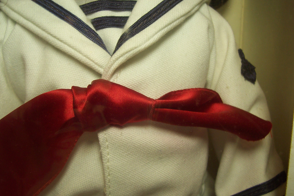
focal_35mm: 39
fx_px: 318
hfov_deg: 49.6
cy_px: 93
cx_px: 149
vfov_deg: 34.2
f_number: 2.8
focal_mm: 5.6
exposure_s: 1/45
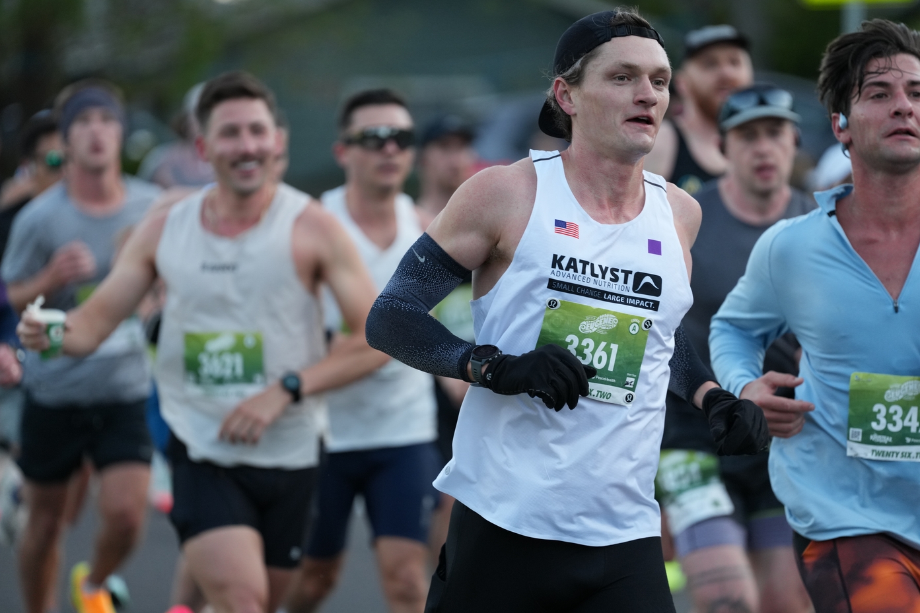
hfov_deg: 10.2
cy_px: 306
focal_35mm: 201
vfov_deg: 6.8
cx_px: 458
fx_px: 5137
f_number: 2.8
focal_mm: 200
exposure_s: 1/1600
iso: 800
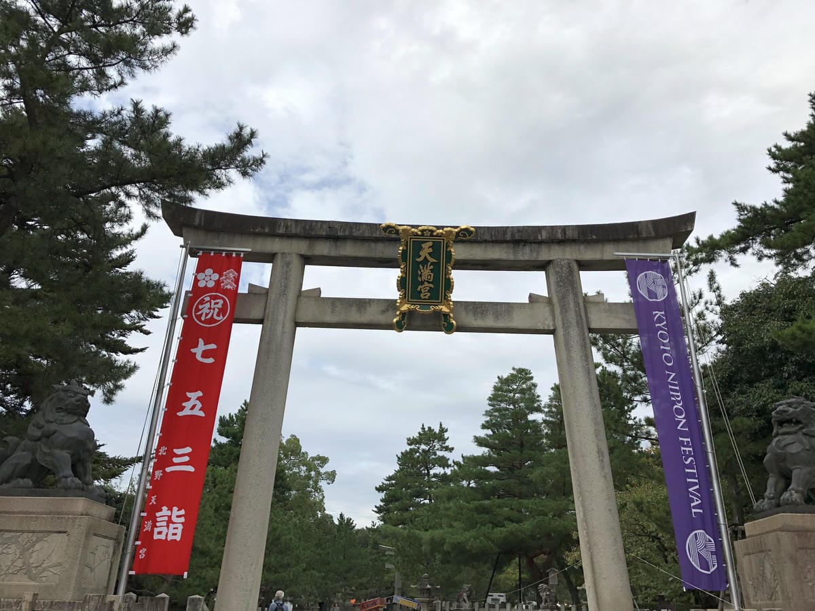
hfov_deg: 61.7
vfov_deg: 48.2
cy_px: 306
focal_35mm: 29
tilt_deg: +24.6
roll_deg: -1.6
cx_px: 408
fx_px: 683
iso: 20
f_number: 1.8
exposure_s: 1/2433
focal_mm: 3.99
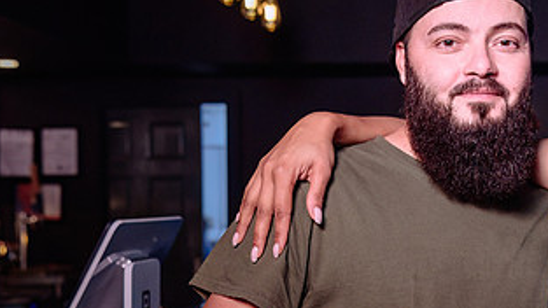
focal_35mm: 74
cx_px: 459
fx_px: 1075
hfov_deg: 27.9
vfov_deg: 16.3
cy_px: 212
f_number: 4
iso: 1000
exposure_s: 1/50
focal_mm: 34
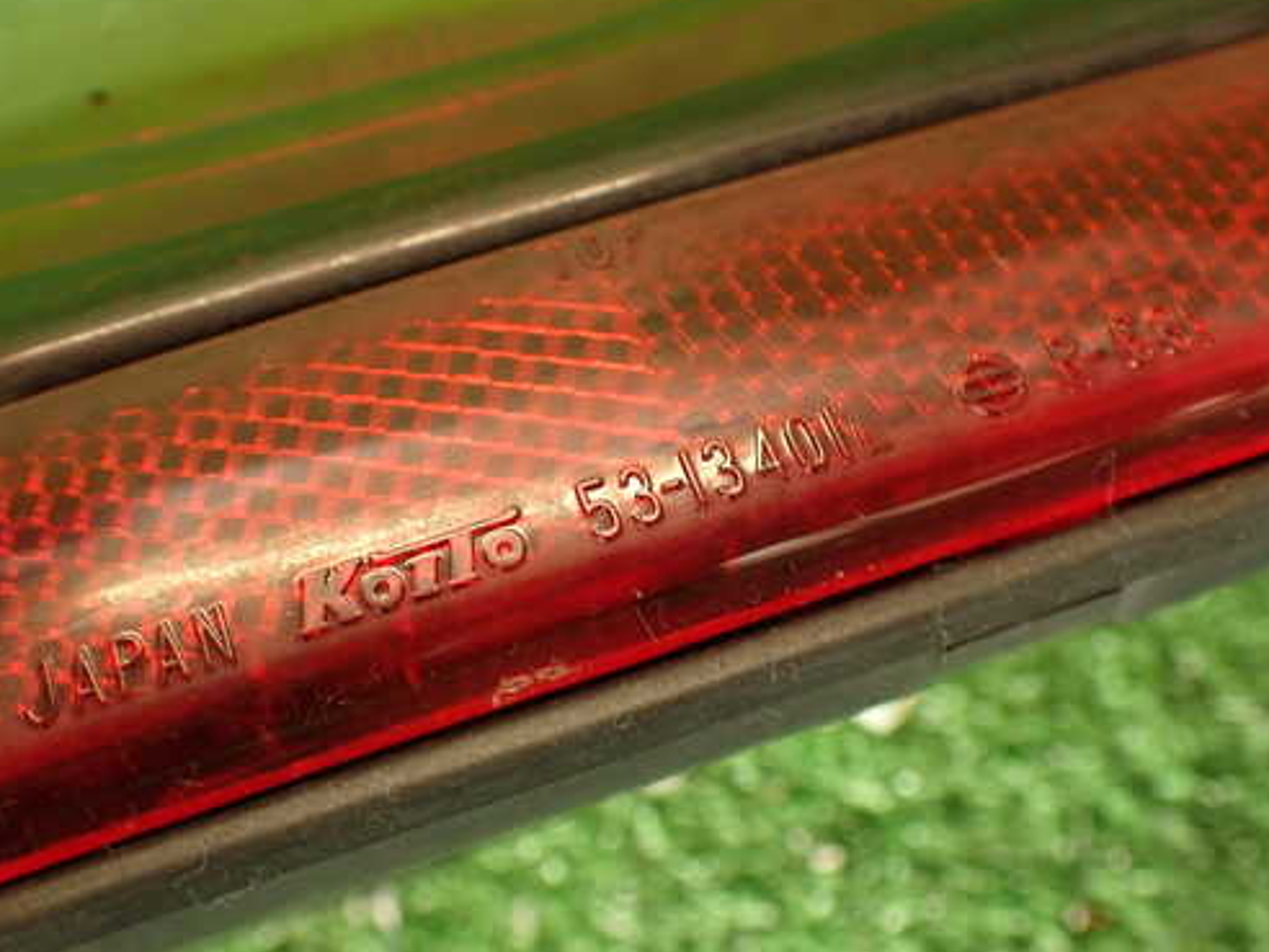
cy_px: 501
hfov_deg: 47.8
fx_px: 1430
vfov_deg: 36.8
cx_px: 585
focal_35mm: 39
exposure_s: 1/30
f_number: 2.4
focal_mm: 5.79
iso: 200
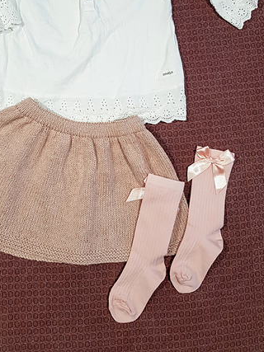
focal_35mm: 39
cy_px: 109
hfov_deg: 36.6
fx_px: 397
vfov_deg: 46.9
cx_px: 101
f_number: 1.7
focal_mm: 4.3
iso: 80
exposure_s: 1/50
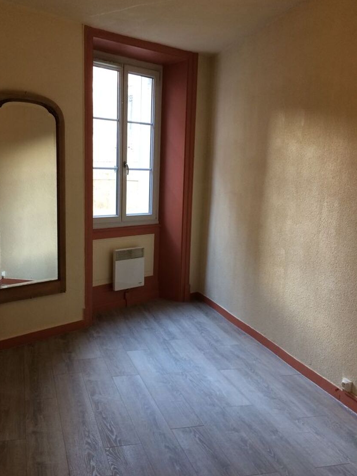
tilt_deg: -10.6
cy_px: 239
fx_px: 482
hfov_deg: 40.5
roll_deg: -0.4
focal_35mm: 35
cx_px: 142
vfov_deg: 52.6
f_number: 2.2
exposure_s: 1/33
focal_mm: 4.15
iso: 125
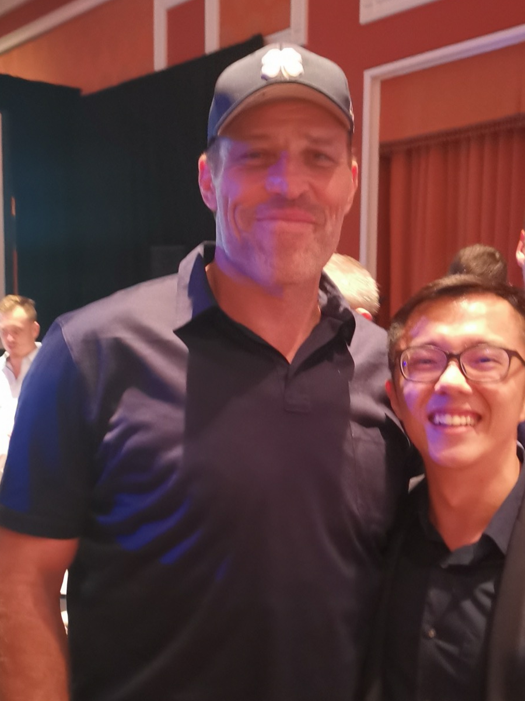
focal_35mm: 42
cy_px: 400
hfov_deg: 34.3
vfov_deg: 44.7
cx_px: 243
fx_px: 849
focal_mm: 5.58
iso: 2000
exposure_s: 1/20
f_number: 1.8
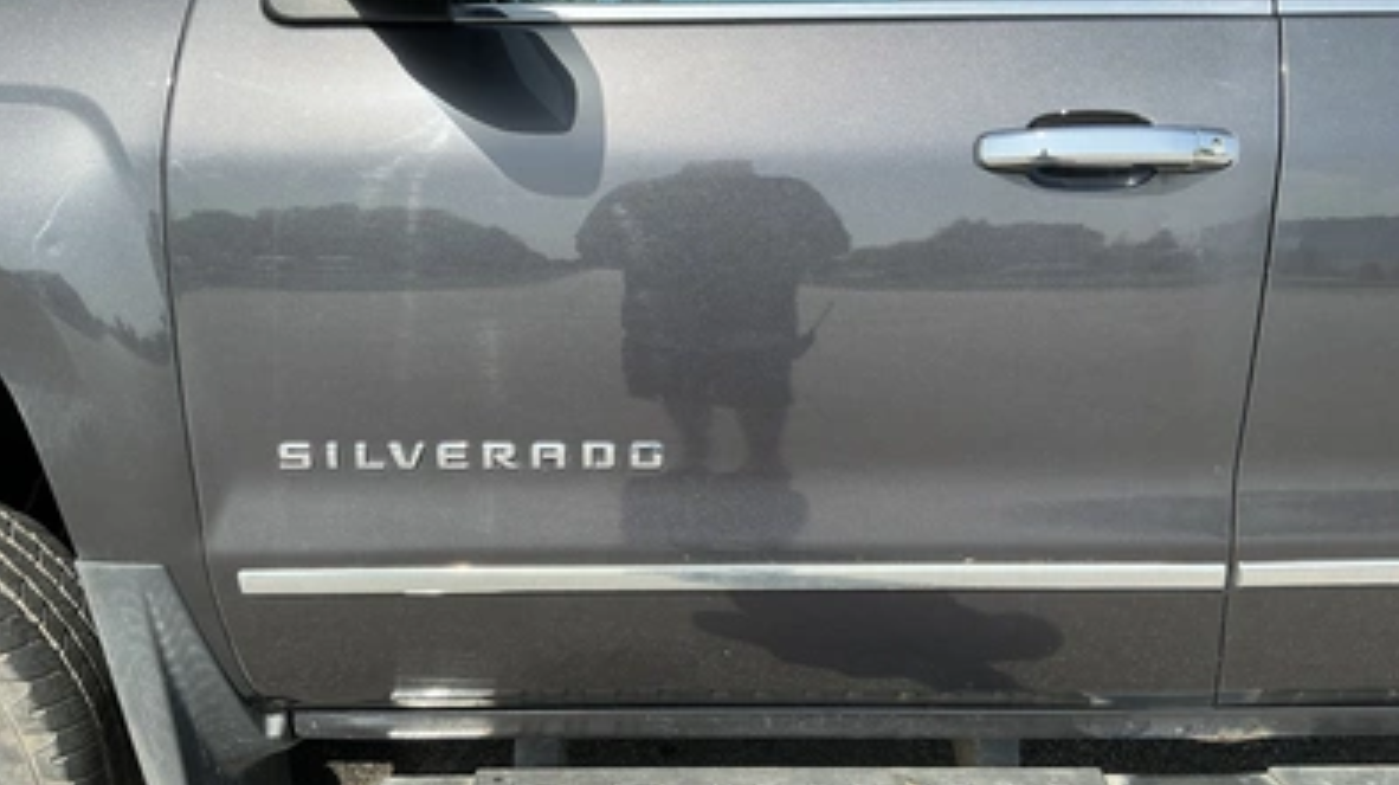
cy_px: 401
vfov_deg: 37.7
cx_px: 707
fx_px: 1149
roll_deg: -1.0
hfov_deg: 62.7
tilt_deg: -13.6
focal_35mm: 31
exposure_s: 1/855
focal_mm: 3
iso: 25
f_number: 1.8
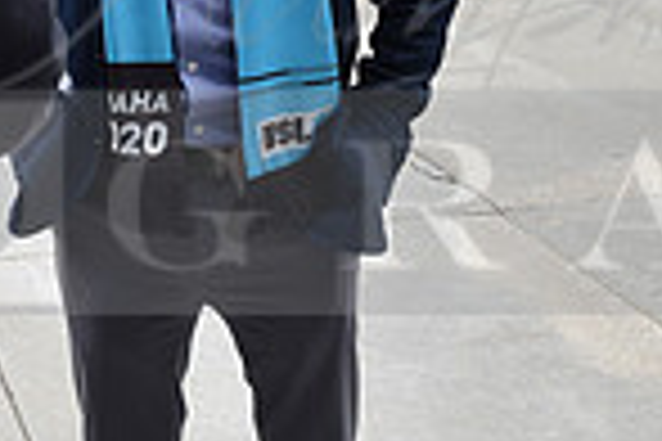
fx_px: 1747
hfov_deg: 21.4
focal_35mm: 95
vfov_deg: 14.2
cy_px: 25
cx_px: 212
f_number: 9
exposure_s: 1/320
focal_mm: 24
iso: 400
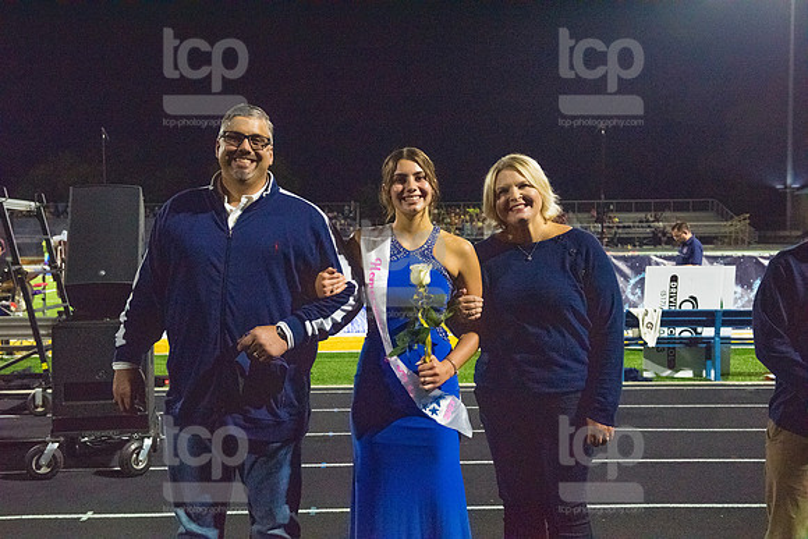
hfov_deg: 43.6
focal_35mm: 45
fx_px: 1010
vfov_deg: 29.9
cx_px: 404
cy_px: 270
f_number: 5
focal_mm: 45
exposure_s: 1/500
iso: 8000
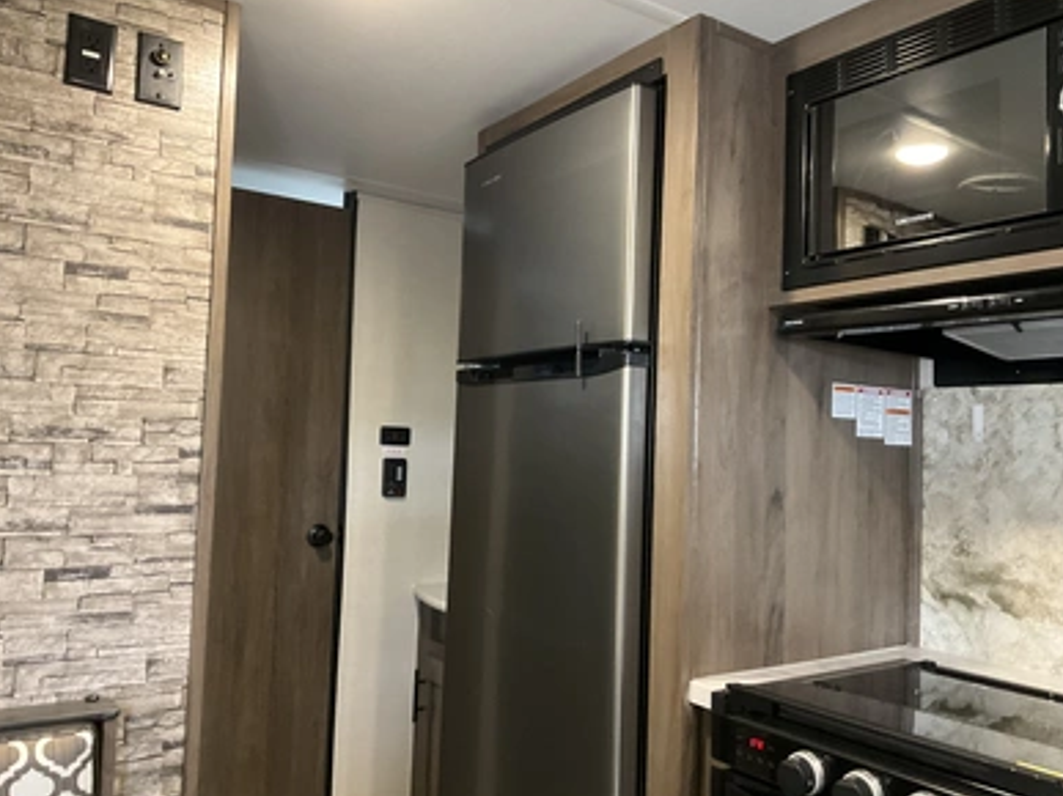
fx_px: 921
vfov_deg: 46.8
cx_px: 533
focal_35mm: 30
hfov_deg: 60.0
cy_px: 393
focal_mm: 3
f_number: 1.8
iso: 320
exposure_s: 1/38
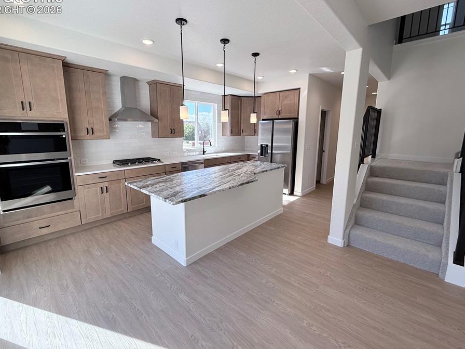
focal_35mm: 16
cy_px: 167
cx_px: 227
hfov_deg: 94.5
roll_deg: -1.1
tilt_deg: -9.7
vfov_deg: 78.0
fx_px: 215
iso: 64
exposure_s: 1/260
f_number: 2.2
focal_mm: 2.22
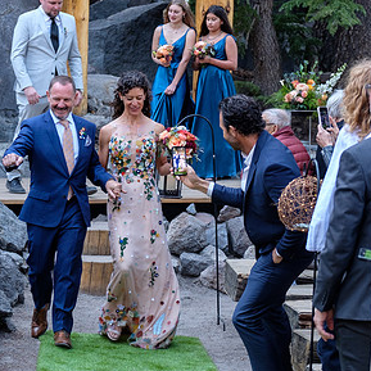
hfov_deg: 11.1
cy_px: 162
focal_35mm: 157
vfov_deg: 11.1
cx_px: 119
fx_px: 1904
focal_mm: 61
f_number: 3.2
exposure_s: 1/105
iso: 640
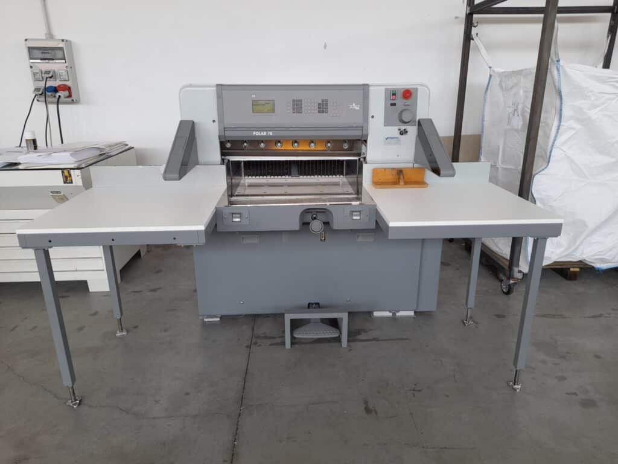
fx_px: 446
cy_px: 232
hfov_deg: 69.4
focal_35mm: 25
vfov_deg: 54.9
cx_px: 309
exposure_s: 1/50
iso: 32
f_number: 2
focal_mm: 4.6
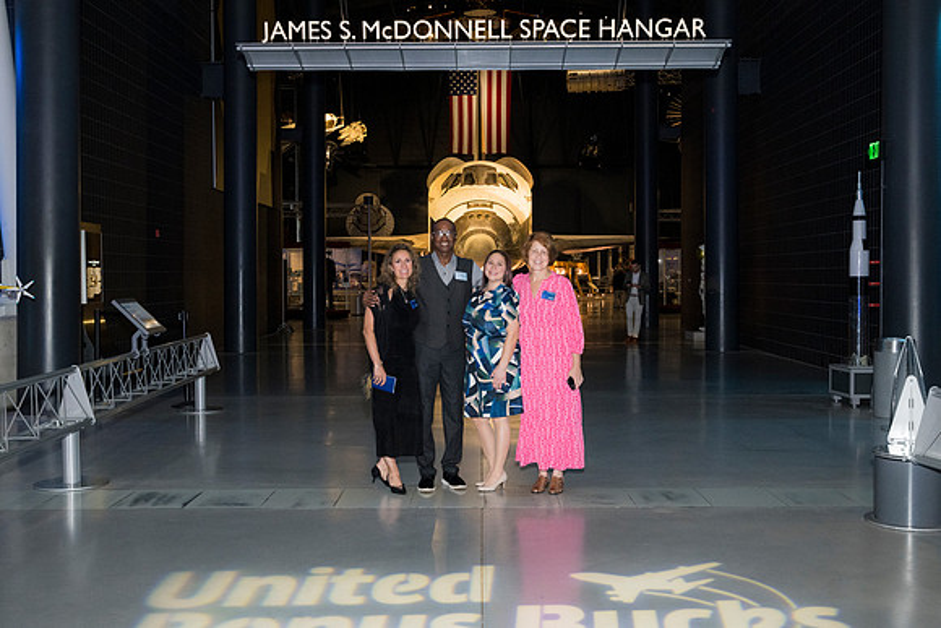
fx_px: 1072
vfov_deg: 32.6
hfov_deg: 47.4
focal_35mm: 41
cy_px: 314
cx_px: 470
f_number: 4
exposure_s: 1/160
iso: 3200
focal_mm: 41
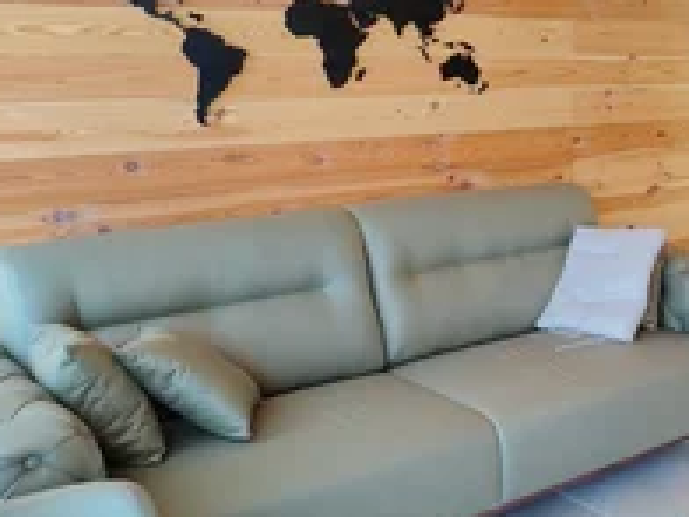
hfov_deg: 35.5
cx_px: 675
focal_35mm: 49
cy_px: 239
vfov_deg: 29.7
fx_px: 975
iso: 938
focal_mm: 5.25
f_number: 1.75
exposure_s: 1/25
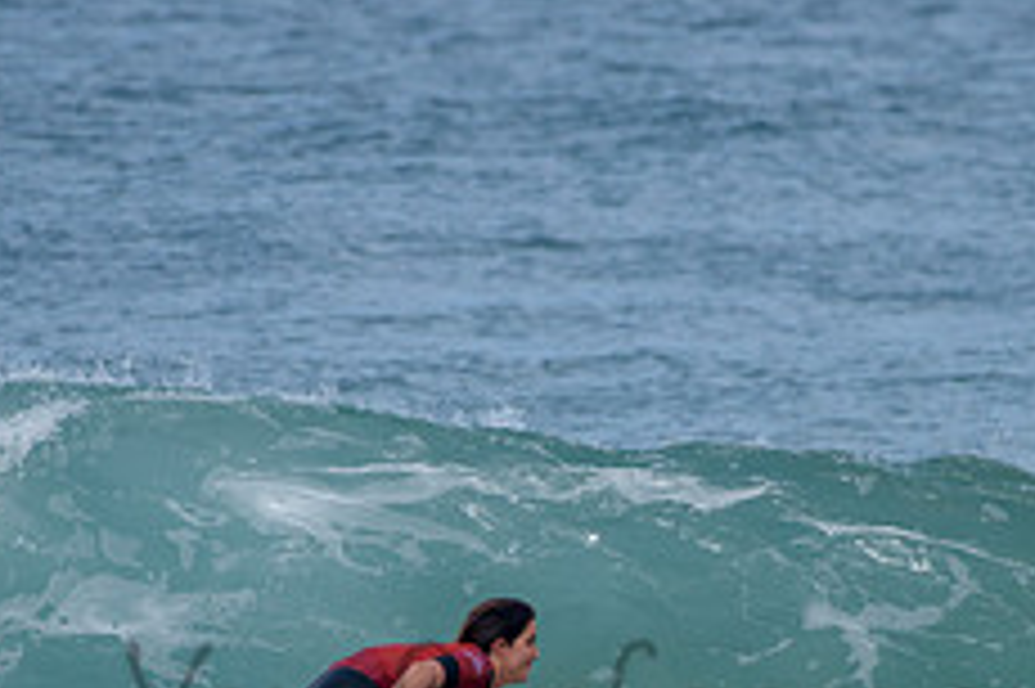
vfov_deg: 1.1
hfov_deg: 1.6
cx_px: 590
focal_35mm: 1263
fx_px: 36284
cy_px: 672
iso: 250
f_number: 6.3
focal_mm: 500
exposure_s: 1/2500
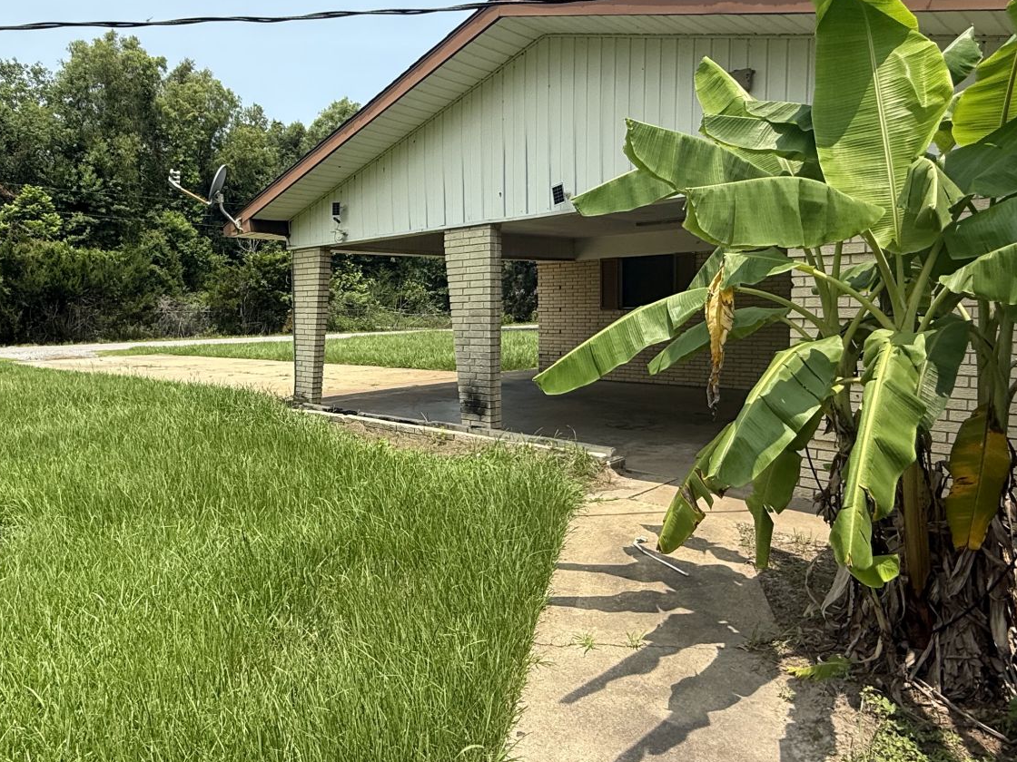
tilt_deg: -7.3
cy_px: 366
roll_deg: +1.6
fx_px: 734
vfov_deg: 54.9
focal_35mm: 25
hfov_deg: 68.6
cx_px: 401
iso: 50
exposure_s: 1/1189
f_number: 2.2
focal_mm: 2.22
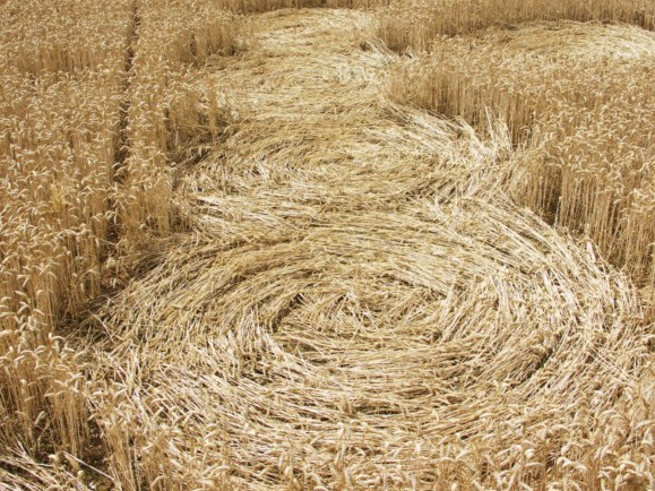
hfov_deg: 44.8
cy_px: 240
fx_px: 795
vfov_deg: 34.3
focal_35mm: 42
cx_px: 341
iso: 50
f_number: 6.3
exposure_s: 1/250
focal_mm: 9.9
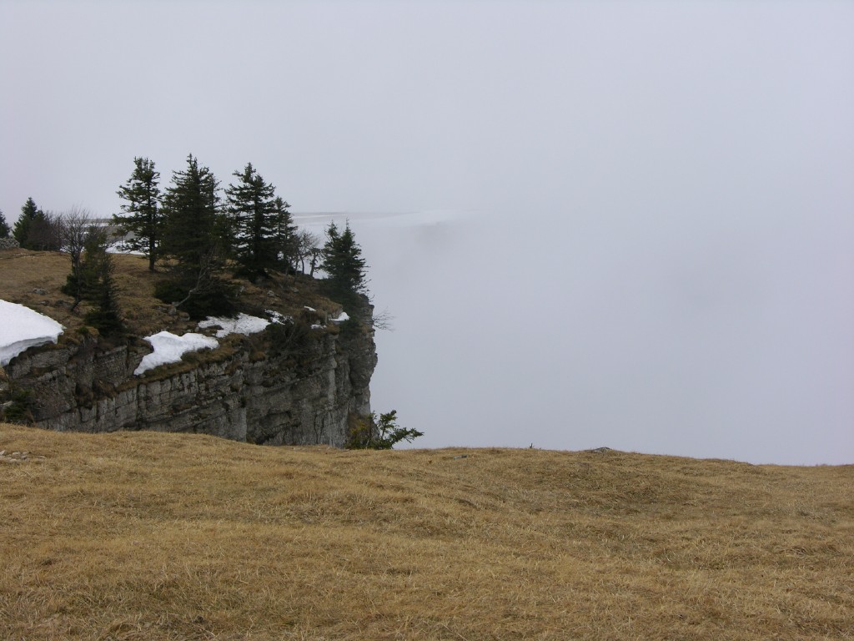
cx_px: 427
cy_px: 320
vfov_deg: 18.0
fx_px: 2023
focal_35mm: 82
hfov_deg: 23.8
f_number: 4.9
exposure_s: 1/336
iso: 50
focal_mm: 21
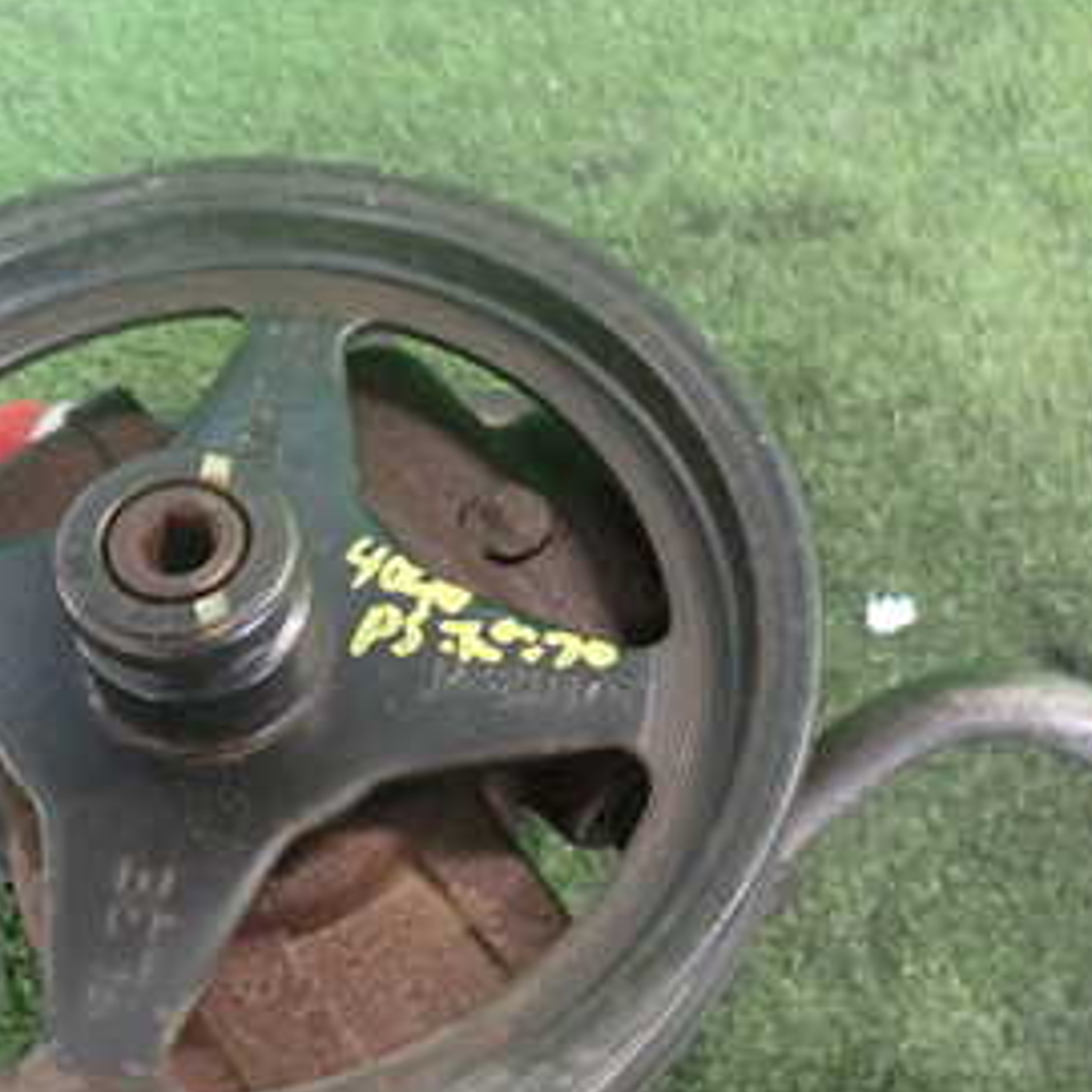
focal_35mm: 49
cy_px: 693
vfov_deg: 34.5
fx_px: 1749
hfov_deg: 34.5
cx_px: 427
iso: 500
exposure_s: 1/30
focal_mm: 4.5
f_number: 2
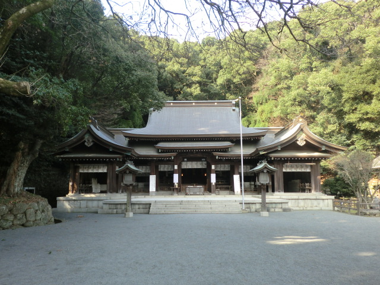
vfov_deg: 44.2
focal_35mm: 32
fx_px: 351
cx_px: 190
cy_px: 142
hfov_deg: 56.8
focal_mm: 5.8
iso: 50
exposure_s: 1/80
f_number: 3.5
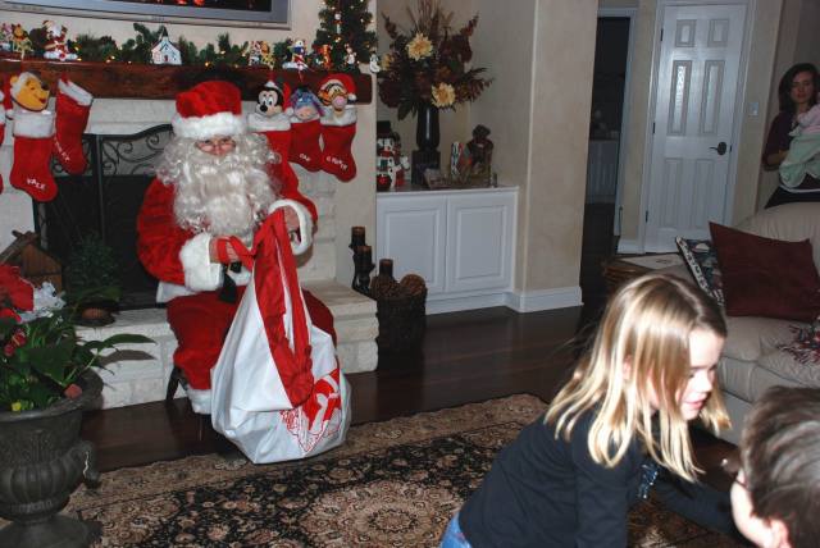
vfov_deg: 36.9
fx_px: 821
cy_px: 274
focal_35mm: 36
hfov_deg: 53.1
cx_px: 410
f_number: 4
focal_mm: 24
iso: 200
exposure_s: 1/60
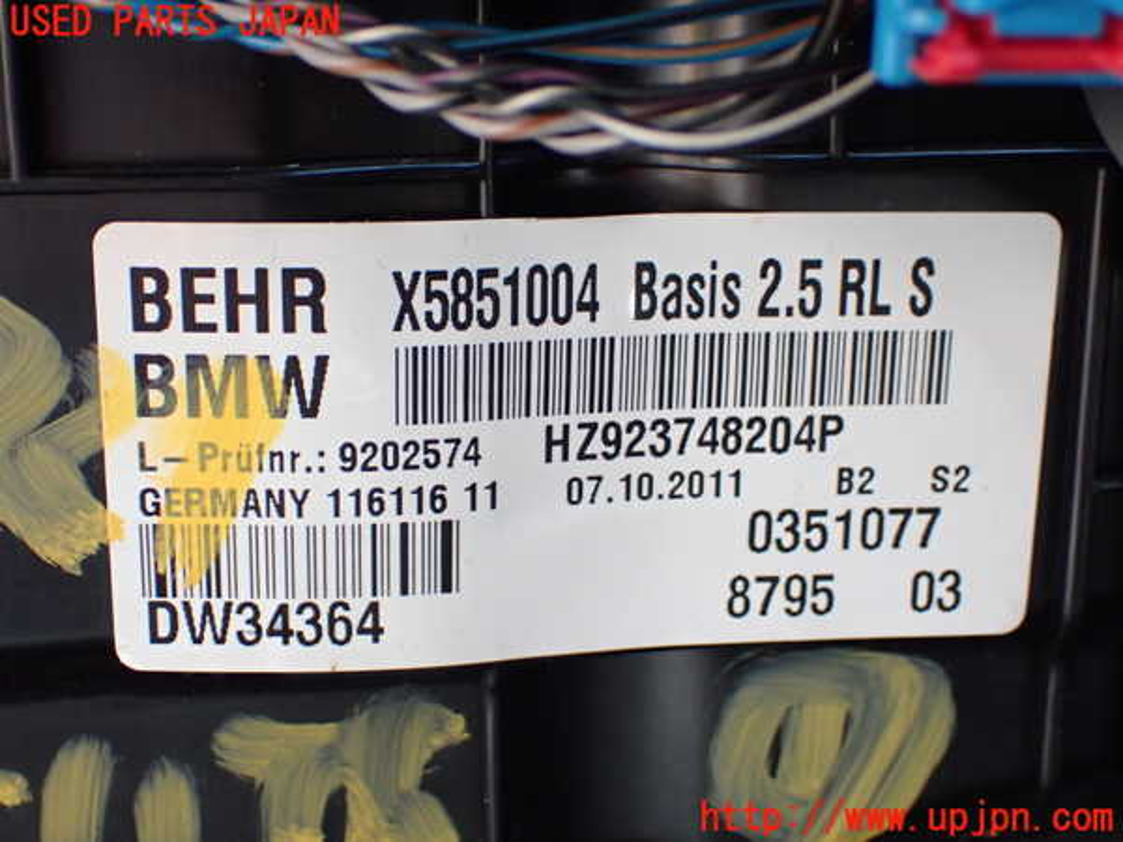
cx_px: 562
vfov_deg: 27.0
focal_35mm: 54
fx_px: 1752
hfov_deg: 35.5
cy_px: 421
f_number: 3.3
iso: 640
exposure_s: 1/200
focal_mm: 9.65
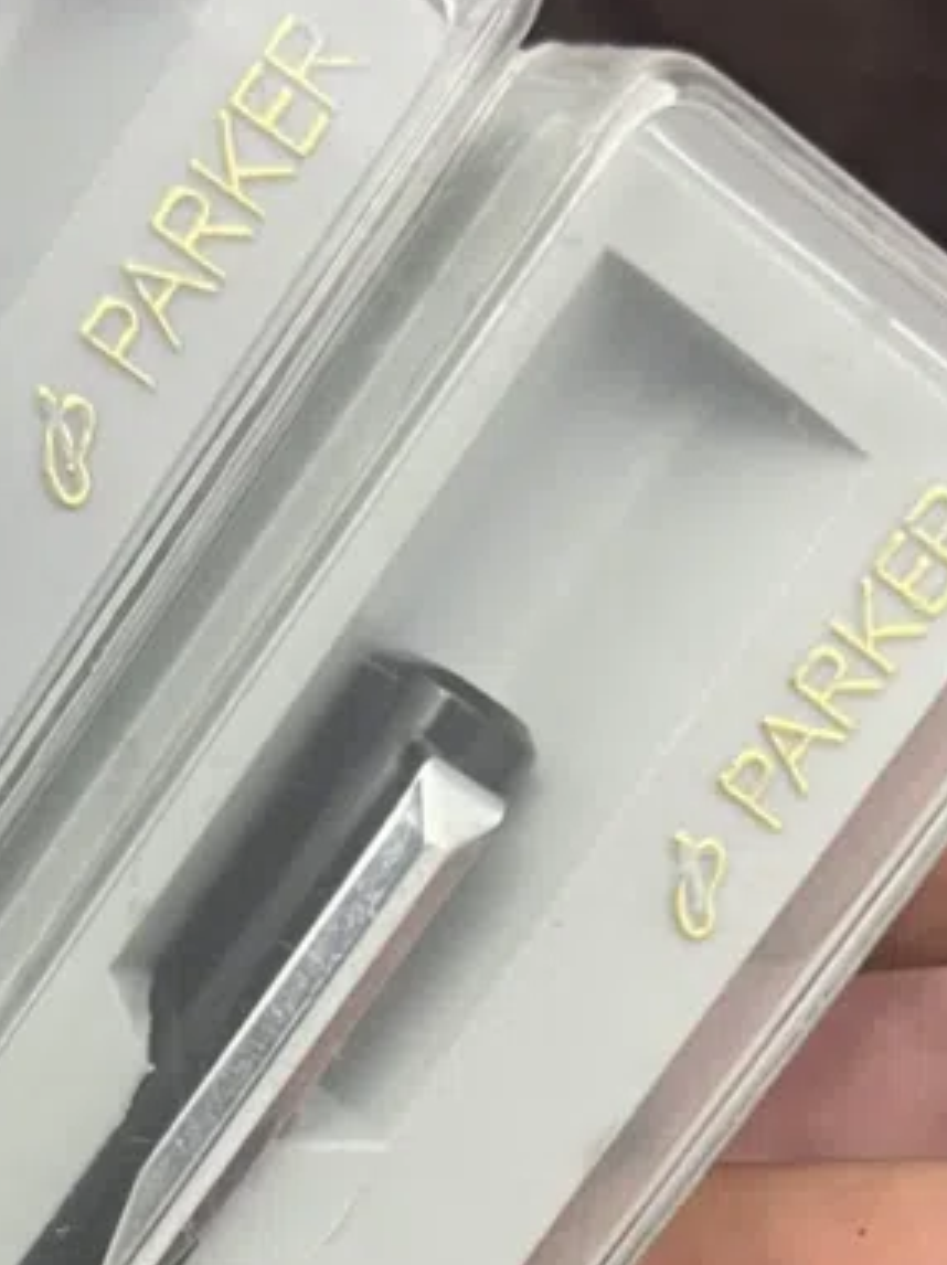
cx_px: -172
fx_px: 3396
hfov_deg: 15.3
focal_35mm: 93
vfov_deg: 20.3
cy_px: 1346
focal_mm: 5.7
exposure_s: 1/50
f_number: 1.5
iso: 400
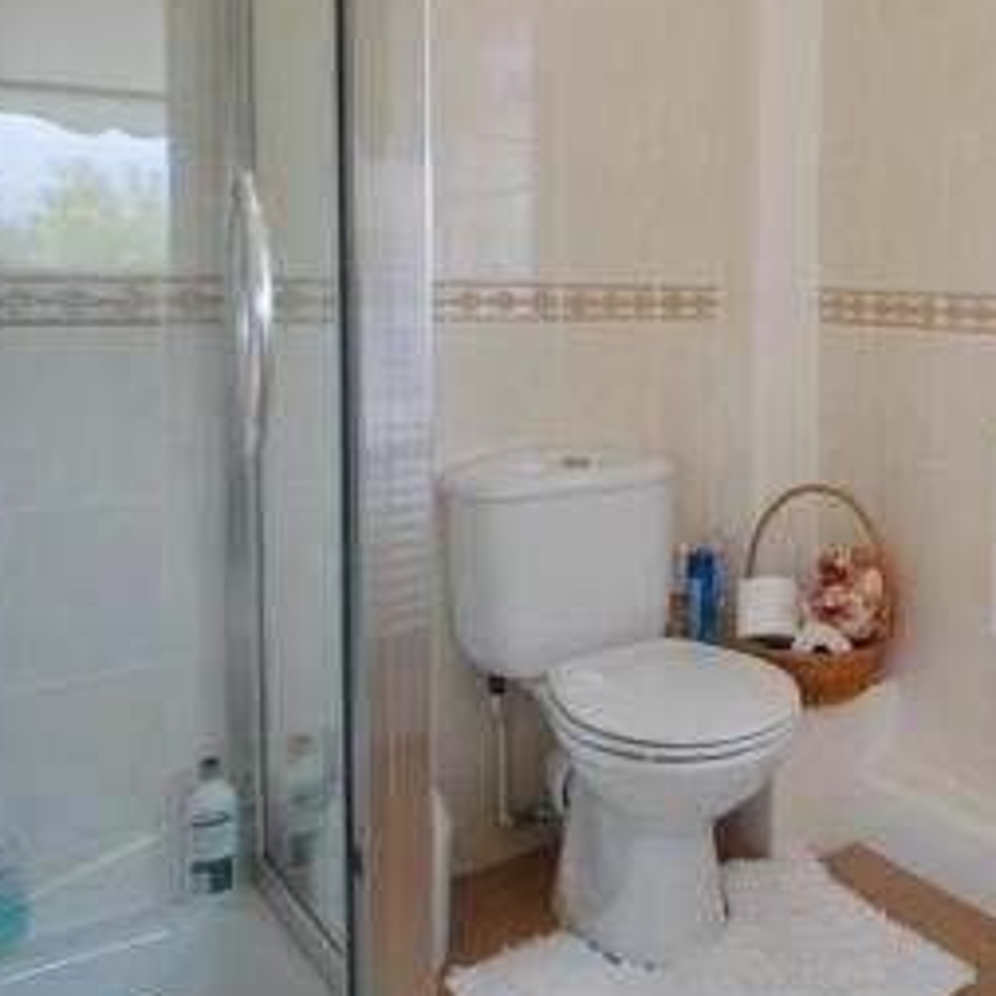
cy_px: 331
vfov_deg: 48.9
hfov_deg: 42.4
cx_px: 1012
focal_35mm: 33
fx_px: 1074
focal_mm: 10
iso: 400
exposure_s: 1/100
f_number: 5
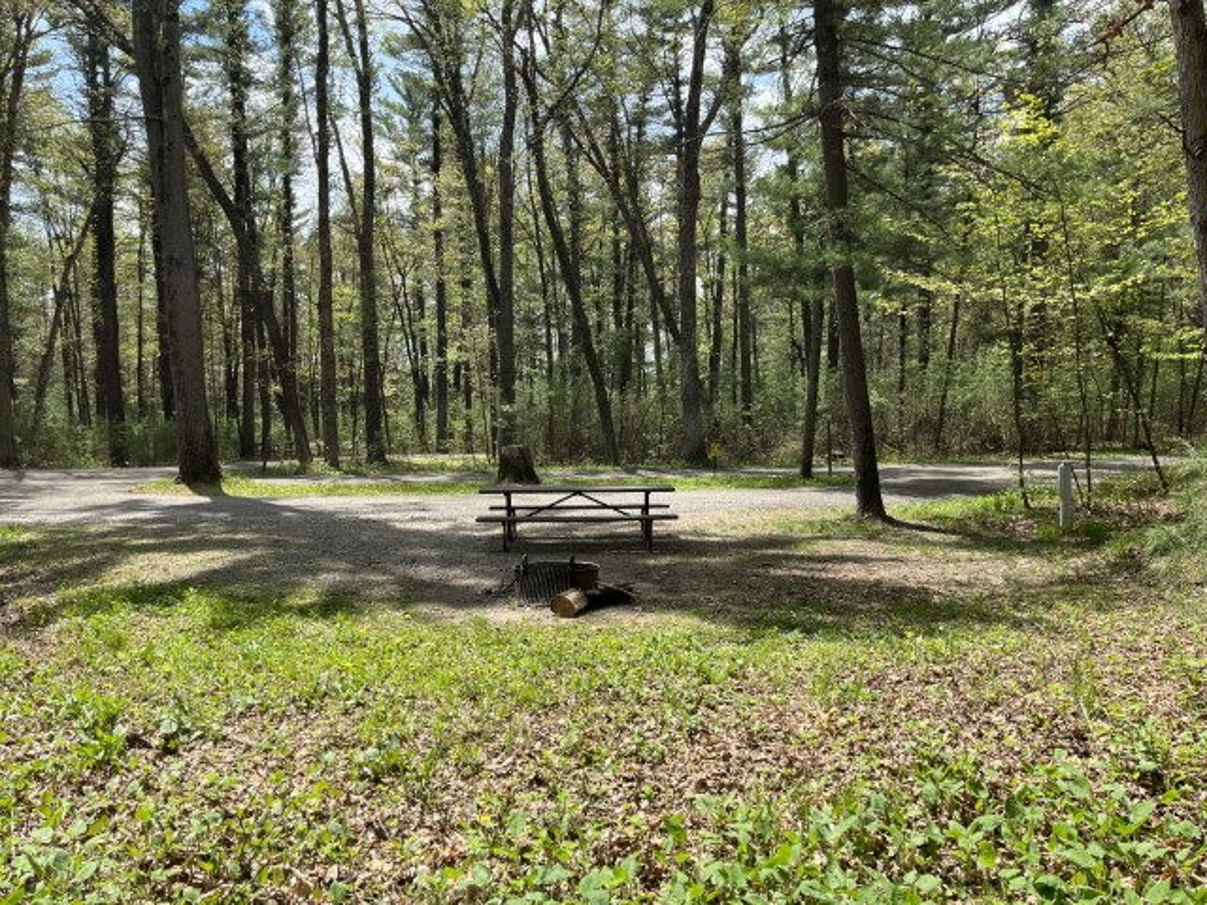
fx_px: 907
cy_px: 452
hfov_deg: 67.3
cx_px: 604
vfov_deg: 53.1
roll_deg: +0.4
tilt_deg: -3.0
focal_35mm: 26
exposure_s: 1/1721
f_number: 1.6
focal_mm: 5.1
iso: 50
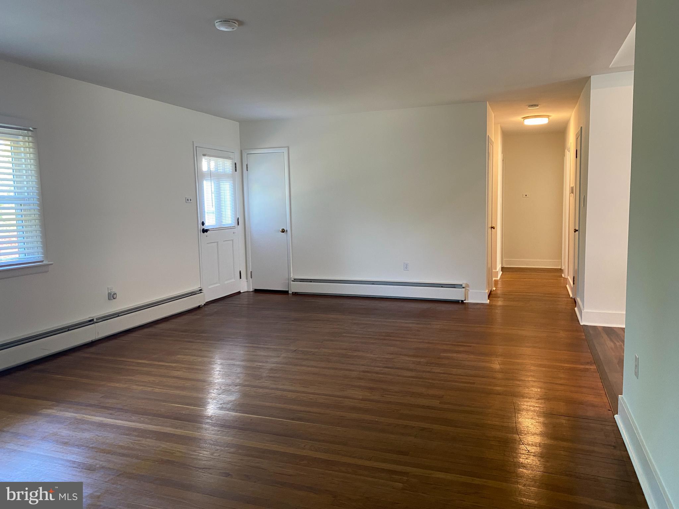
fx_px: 510
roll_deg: +1.7
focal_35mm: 26
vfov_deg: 53.1
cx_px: 340
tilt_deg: -7.8
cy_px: 254
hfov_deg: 67.3
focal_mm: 4.25
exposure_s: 1/60
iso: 125
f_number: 1.8
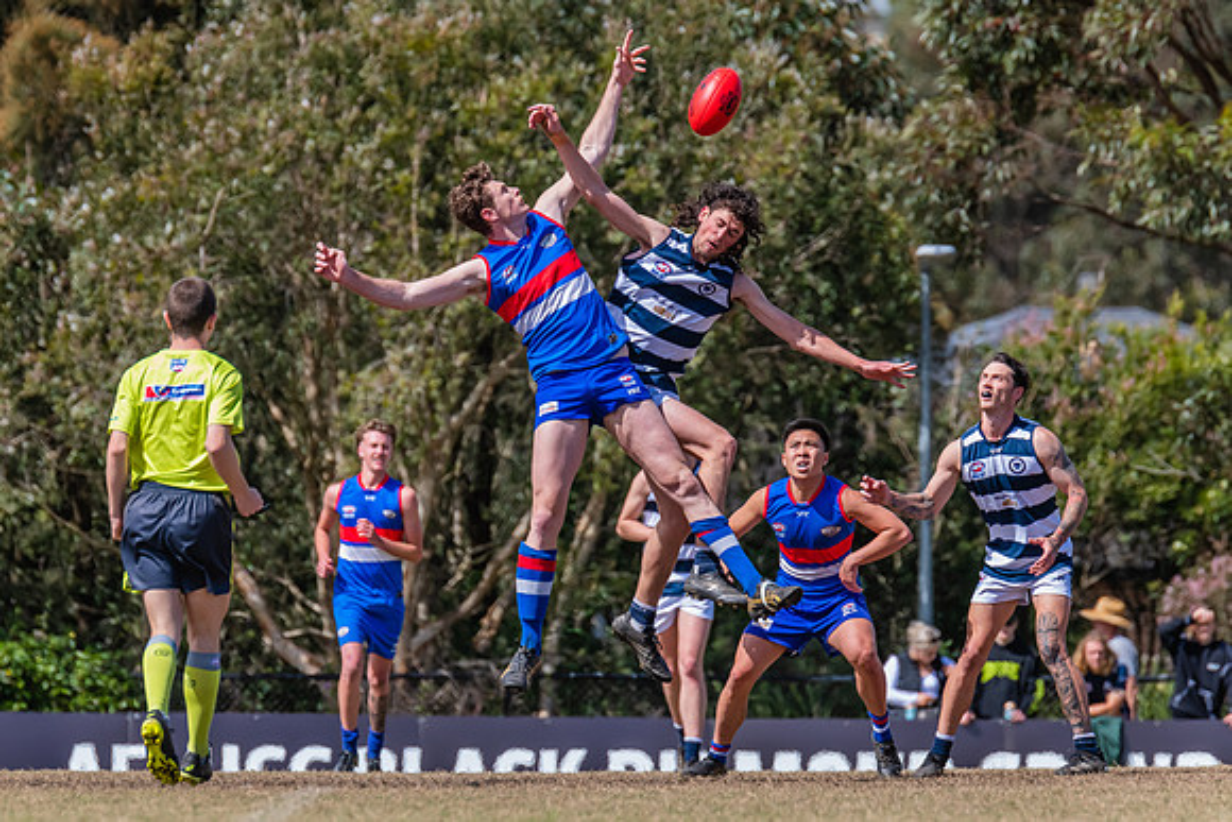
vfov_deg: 2.9
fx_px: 16244
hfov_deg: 4.3
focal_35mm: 475
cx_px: 564
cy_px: 407
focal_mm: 420
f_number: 8
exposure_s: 1/1600
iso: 800
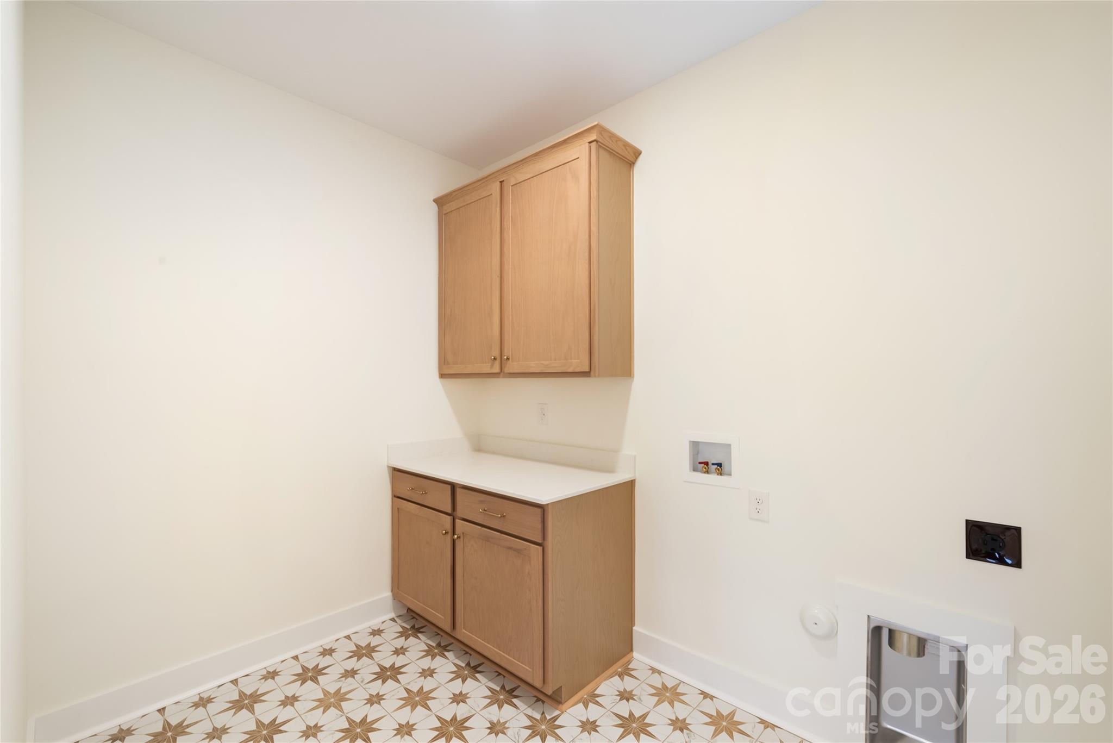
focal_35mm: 14
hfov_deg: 104.2
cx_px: 556
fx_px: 433
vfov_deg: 81.3
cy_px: 372
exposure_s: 2.5
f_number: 11
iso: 100
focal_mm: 14
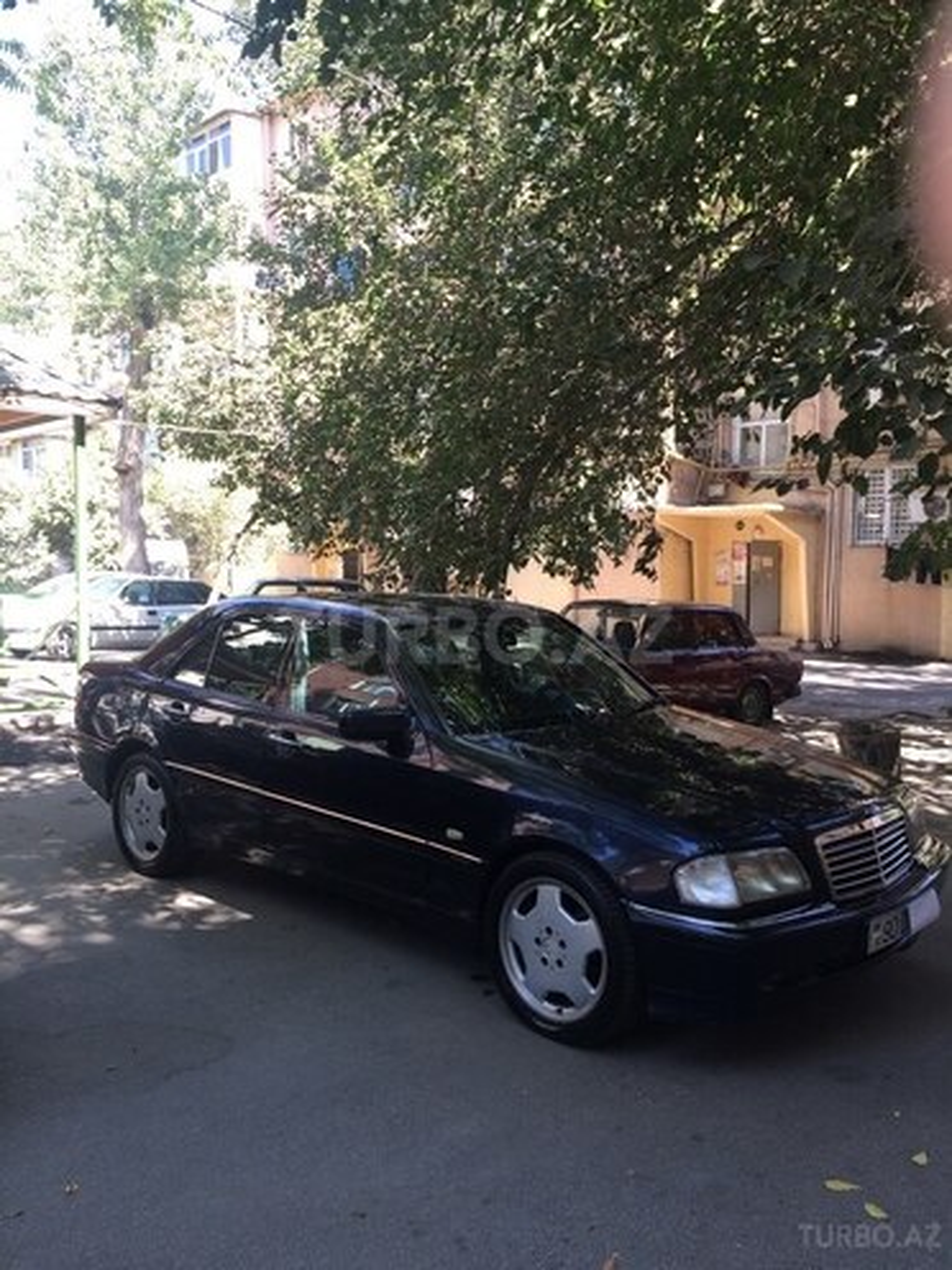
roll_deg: +1.5
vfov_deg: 61.7
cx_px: 476
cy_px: 635
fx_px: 1063
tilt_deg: -3.8
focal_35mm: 29
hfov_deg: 48.2
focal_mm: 4.15
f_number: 2.2
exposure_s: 1/105
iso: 32
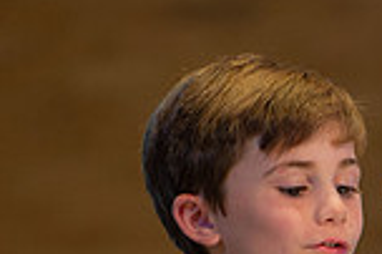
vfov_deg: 1.8
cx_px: 344
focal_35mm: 761
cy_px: 337
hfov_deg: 2.7
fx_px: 8066
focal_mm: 200
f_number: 4
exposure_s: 1/100
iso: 1600
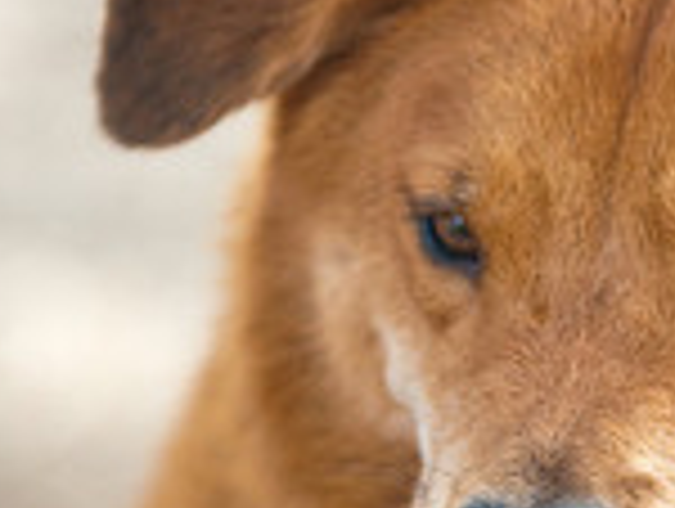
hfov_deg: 2.3
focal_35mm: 863
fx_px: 16855
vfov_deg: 1.7
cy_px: 247
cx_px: 385
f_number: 2.8
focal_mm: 200
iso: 200
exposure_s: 1/200
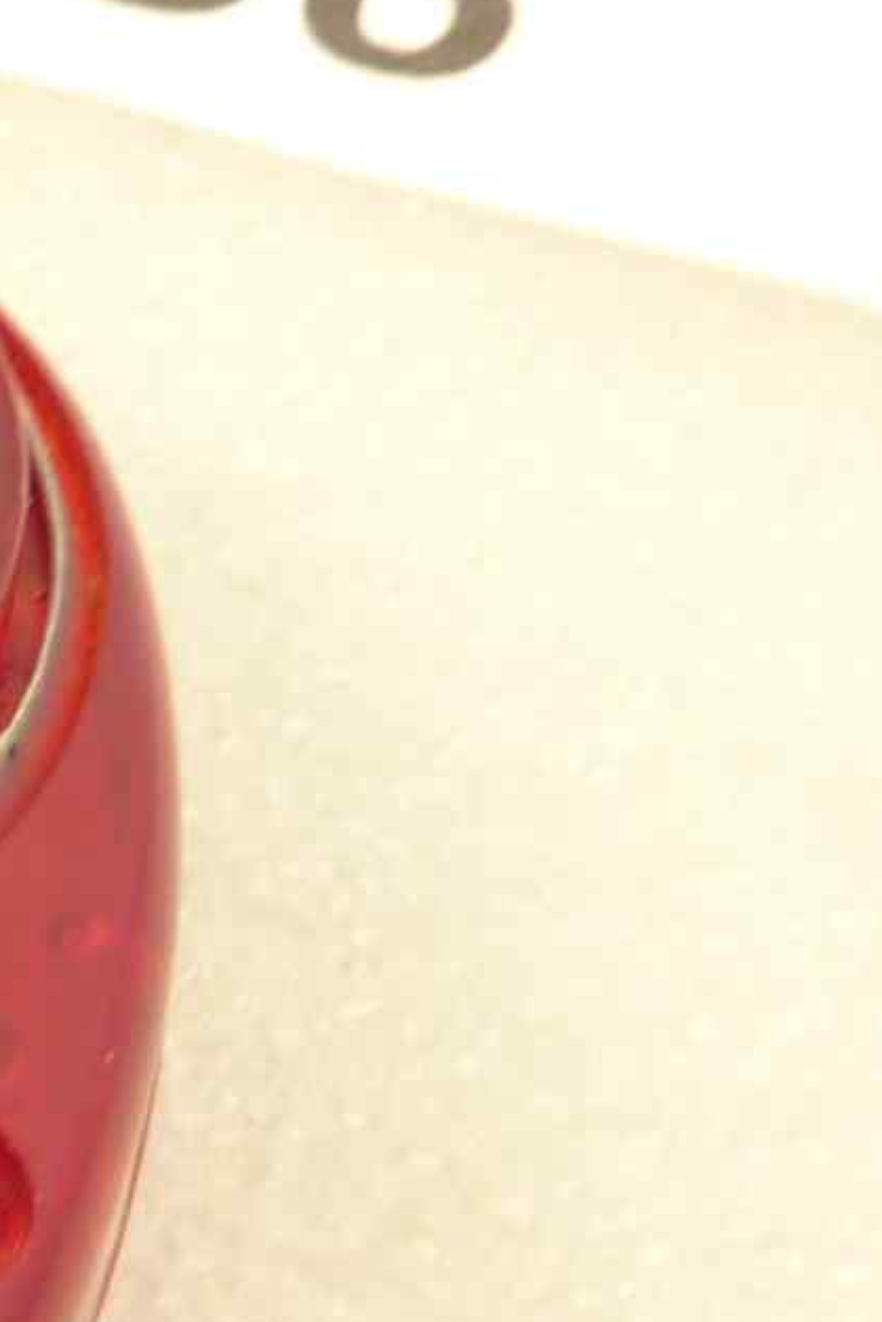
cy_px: 912
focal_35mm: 106
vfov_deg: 19.2
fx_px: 3893
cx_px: -813
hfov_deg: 11.7
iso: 80
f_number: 3.3
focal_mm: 4.1
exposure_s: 1/20
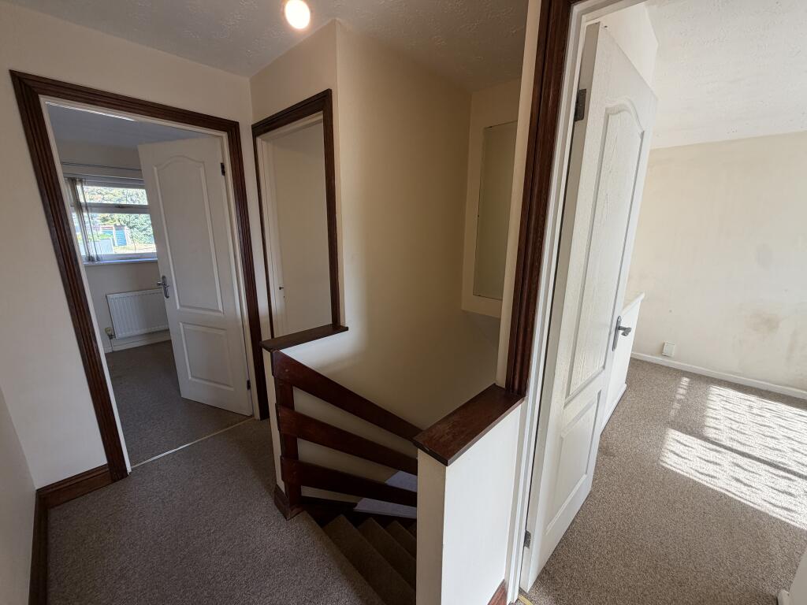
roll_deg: -0.1
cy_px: 302
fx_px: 326
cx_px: 404
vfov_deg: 85.7
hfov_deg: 102.1
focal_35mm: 14
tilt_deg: -13.3
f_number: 2.2
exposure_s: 1/121
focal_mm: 2.22
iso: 80
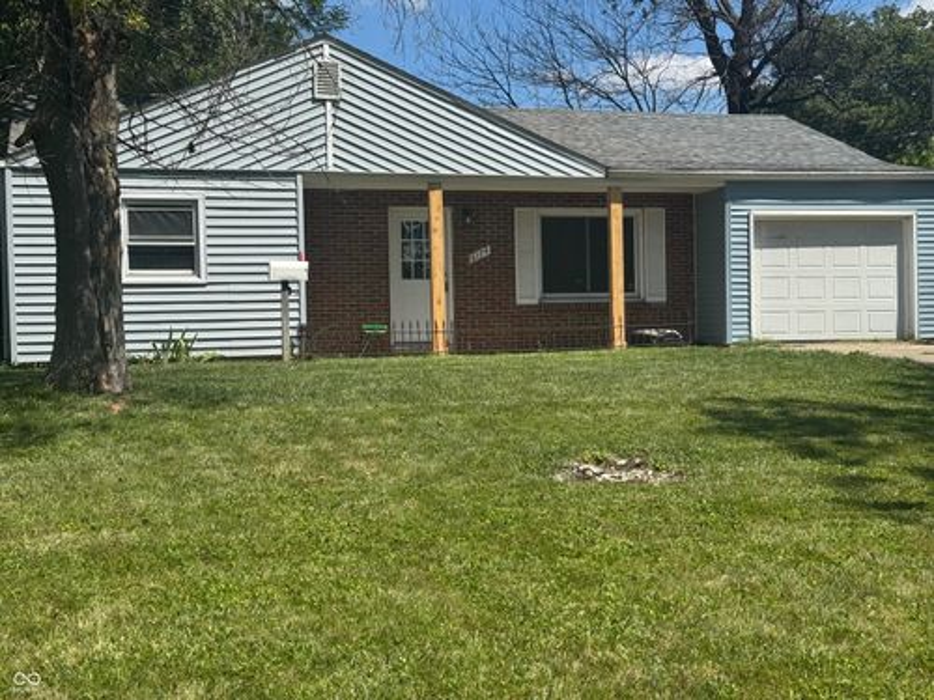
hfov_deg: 39.7
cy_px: 350
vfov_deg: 30.3
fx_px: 1295
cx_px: 467
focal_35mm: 48
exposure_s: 1/4310
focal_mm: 6.76
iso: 64
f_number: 1.78
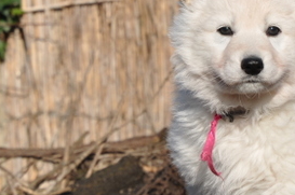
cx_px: 291
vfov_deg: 5.6
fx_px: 2012
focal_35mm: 246
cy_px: 112
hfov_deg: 8.3
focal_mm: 70
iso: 200
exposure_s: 1/640
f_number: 6.3
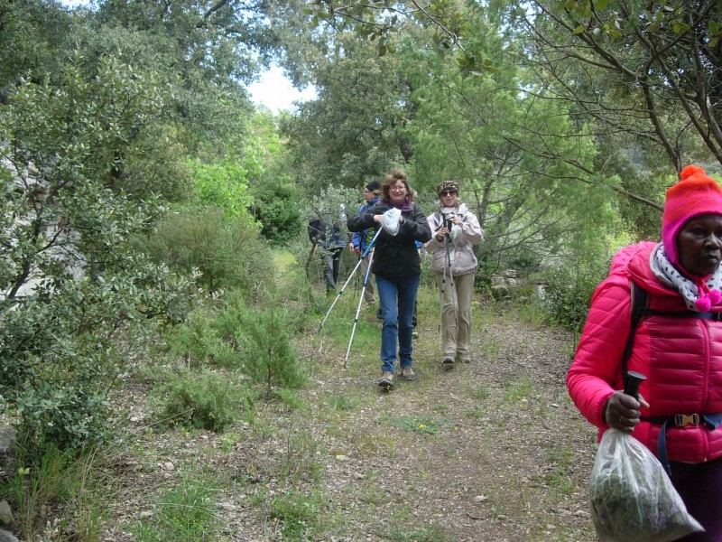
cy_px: 271
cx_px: 361
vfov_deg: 37.7
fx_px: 793
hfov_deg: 49.0
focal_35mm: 38
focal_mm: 7.8
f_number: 2.8
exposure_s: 1/181
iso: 64
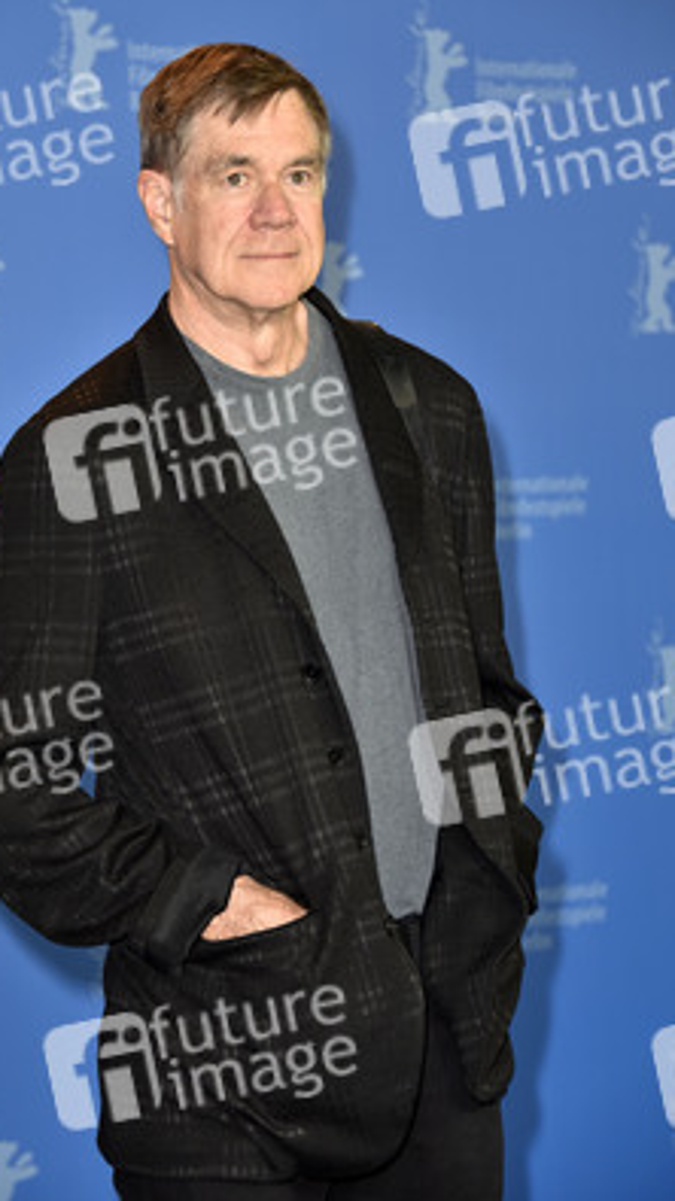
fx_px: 3916
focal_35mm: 123
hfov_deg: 9.8
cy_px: 602
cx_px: 289
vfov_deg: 17.4
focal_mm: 116
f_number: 5.6
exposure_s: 1/160
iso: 640
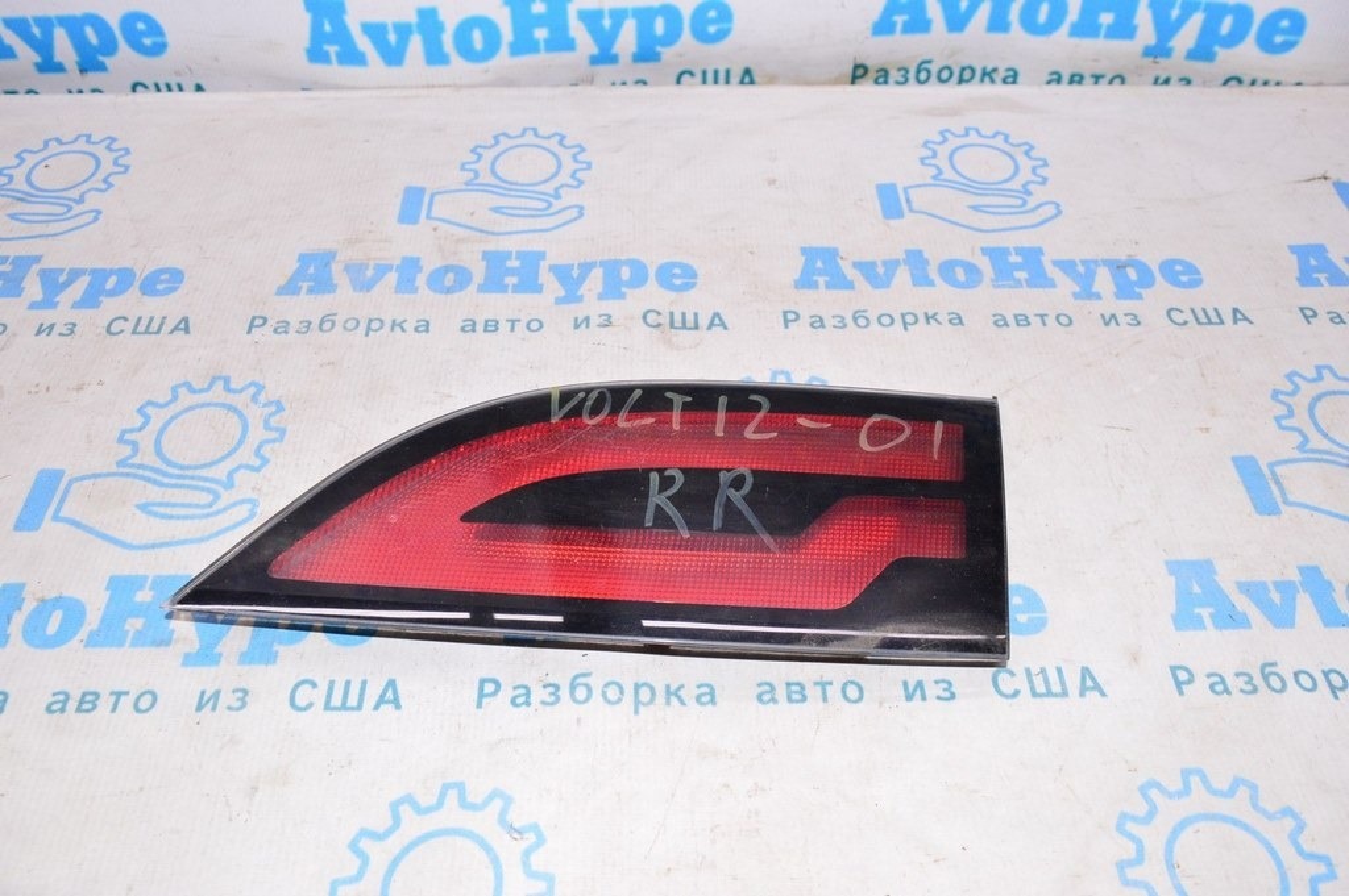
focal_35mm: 30
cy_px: 448
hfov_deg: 62.0
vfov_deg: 43.5
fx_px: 1123
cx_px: 674
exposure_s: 1/200
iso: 1600
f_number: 8
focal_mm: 20
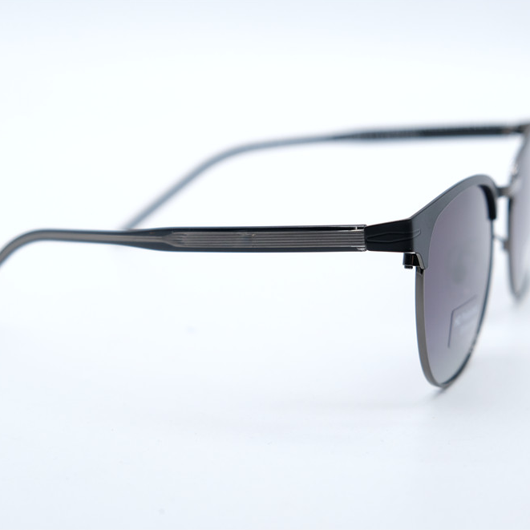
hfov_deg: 24.0
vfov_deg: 24.0
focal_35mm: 72
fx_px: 1247
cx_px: 236
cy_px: 264
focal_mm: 37.4
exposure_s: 1/1000
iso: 500
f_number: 3.6
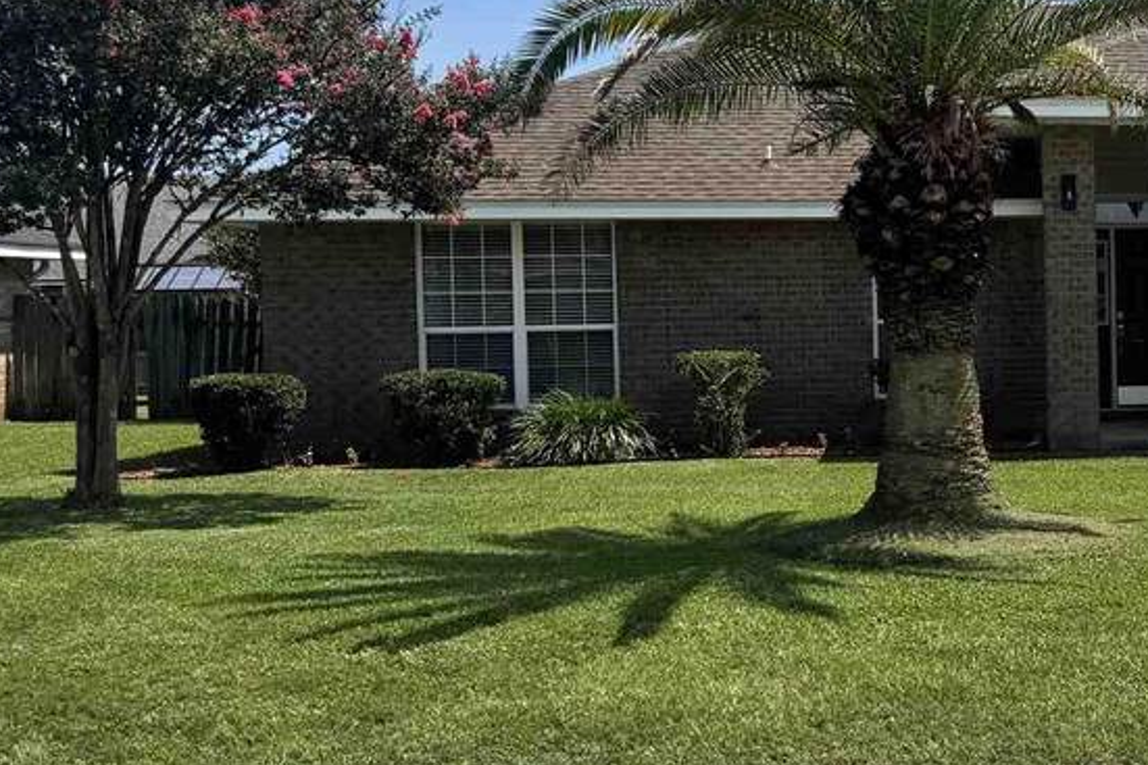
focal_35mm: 58
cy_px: 325
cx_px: 1244
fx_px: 1849
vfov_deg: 23.3
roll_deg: +0.9
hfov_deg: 31.0
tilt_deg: -1.4
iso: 80
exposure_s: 1/5814
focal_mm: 6.76
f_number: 1.78
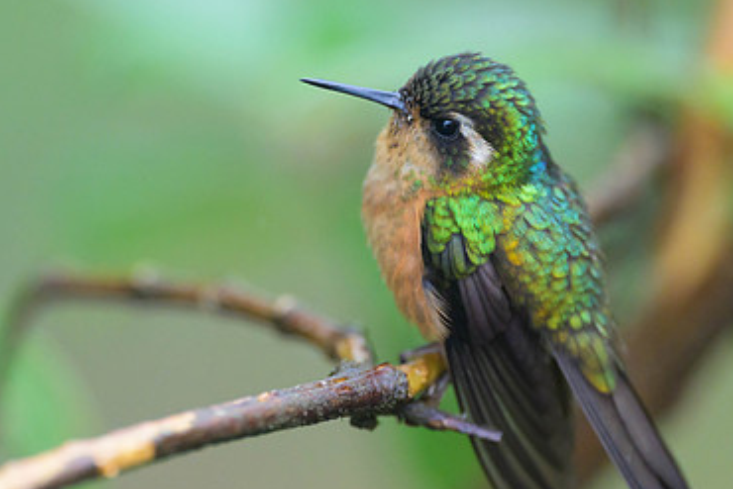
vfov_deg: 1.6
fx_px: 17129
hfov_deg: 2.5
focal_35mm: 841
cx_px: 186
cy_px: 223
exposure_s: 1/1250
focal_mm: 400
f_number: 2.8
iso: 2000
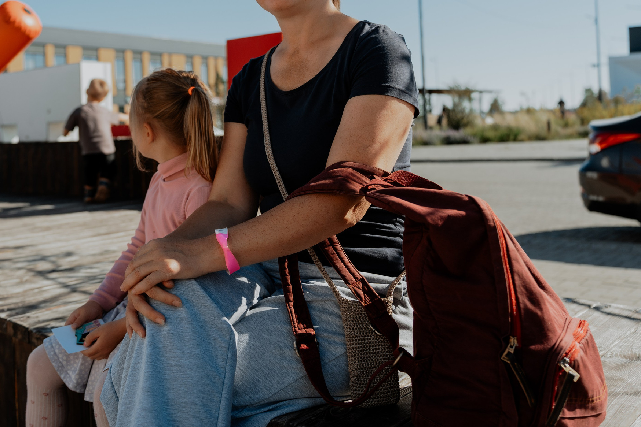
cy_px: 133
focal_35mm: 41
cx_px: 247
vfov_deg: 32.3
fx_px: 730
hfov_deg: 47.0
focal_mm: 28
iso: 200
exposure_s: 1/2000
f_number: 3.2
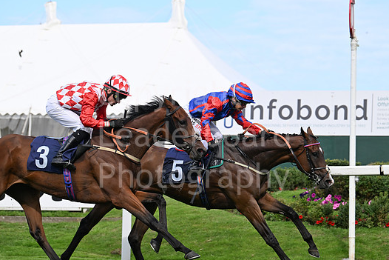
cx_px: 195
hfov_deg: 13.8
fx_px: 1610
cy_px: 141
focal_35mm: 149
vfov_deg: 9.2
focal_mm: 135
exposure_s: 1/2000
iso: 500
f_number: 5
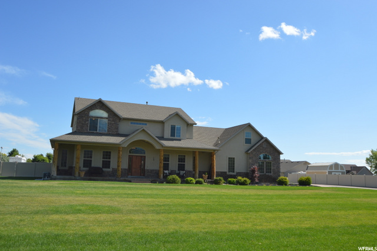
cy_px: 126
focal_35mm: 30
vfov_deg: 43.6
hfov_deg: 62.0
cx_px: 188
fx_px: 314
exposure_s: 1/250
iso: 100
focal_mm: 20
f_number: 7.1
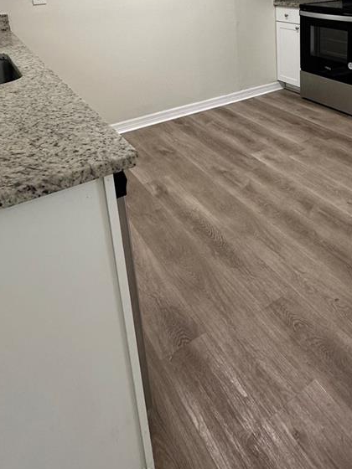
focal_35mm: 30
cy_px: 64
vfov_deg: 53.8
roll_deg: +1.2
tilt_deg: -13.1
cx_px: 275
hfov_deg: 44.8
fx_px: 407
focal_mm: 2.22
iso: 160
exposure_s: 1/120
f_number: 2.2
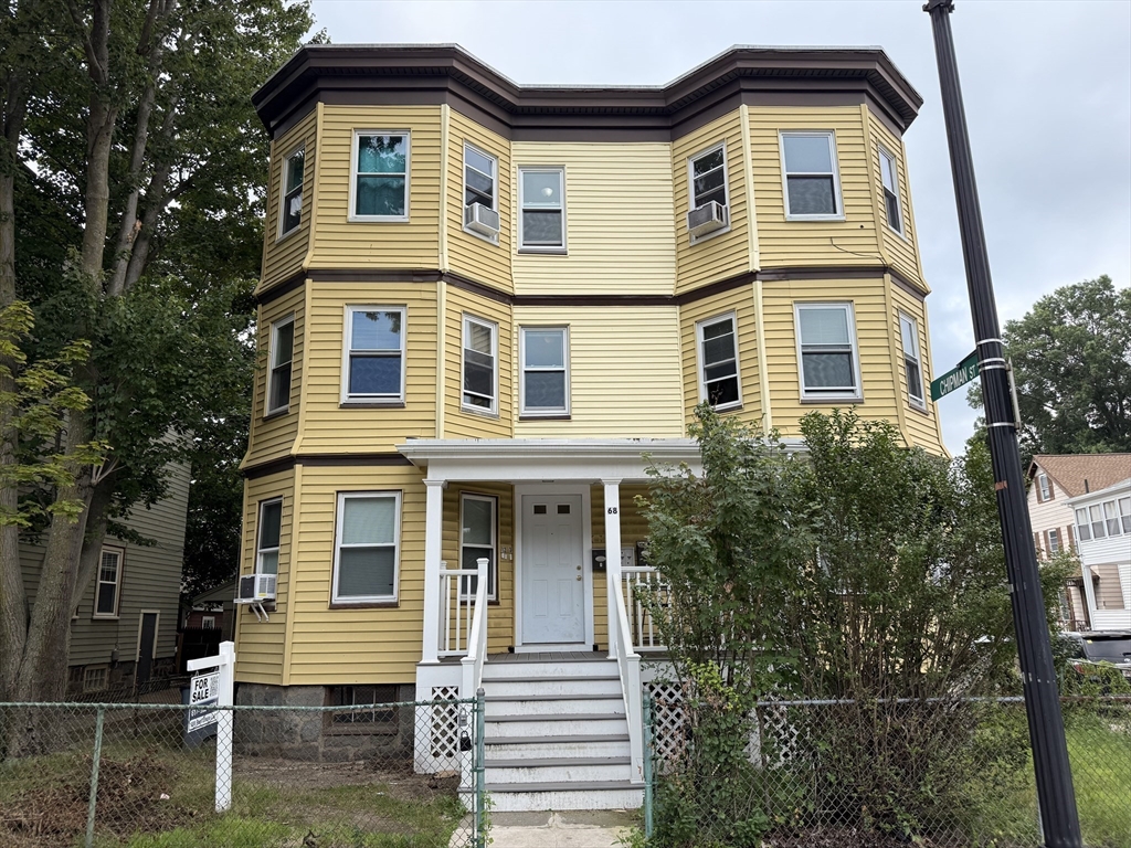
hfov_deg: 71.6
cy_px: 424
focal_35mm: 24
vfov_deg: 56.8
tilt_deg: +13.5
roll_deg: +0.9
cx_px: 566
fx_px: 784
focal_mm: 6.76
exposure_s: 1/1949
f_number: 1.78
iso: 100
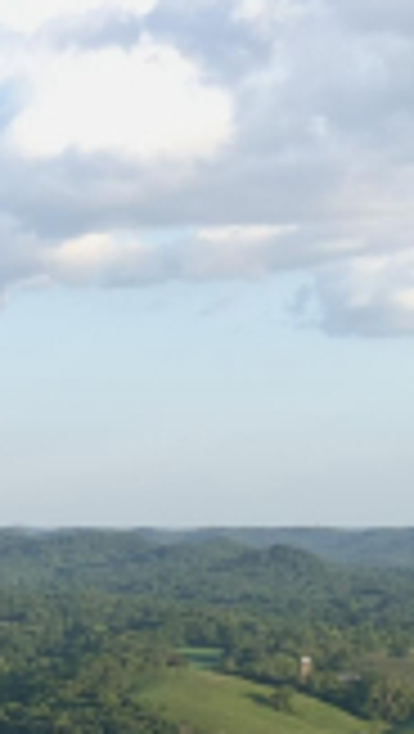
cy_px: 1103
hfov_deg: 9.5
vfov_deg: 16.7
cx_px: -506
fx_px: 2258
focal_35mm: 116
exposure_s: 1/400
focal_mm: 4.74
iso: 100
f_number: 1.8
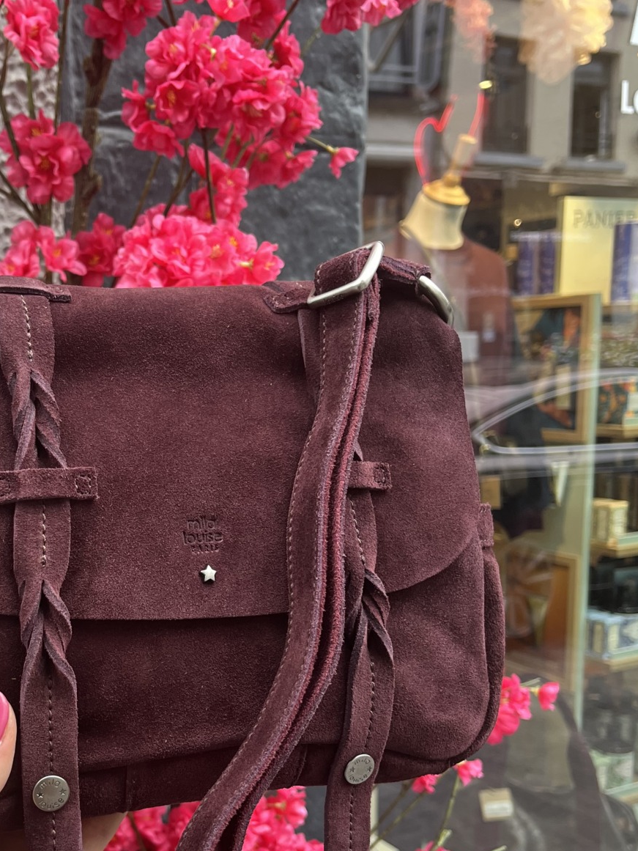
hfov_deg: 32.6
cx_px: 116
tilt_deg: -10.9
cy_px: 539
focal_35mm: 43
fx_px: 1057
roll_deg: +2.5
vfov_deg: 43.5
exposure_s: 1/122
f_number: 1.6
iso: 80
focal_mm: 5.1
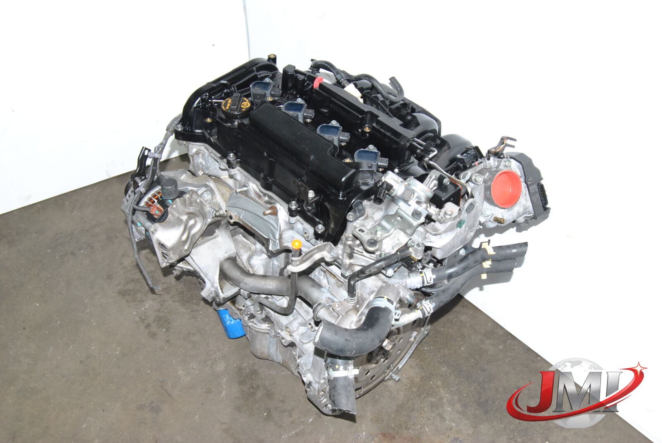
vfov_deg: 34.3
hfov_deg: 49.5
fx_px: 718
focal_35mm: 39
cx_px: 331
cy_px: 222
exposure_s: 1/60
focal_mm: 26
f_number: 11
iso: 800
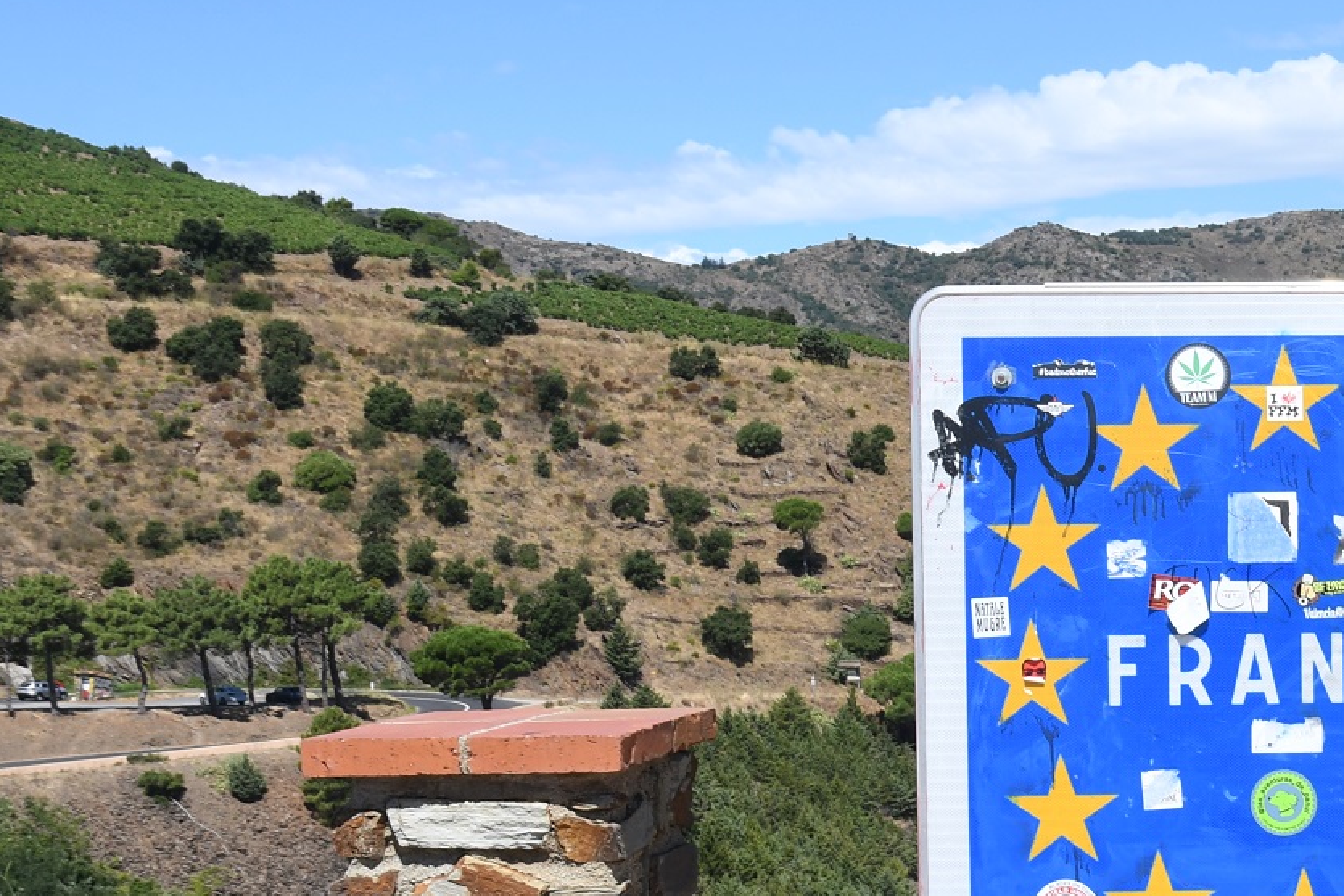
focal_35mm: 79
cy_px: 617
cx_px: 1439
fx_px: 2950
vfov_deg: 17.2
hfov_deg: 24.2
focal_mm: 22
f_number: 10
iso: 125
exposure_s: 1/200
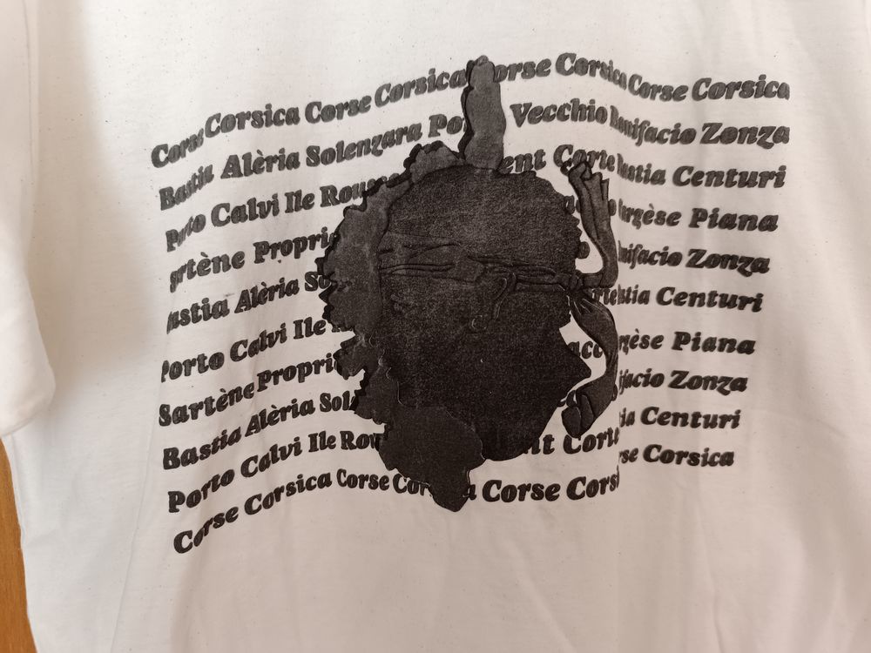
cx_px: 436
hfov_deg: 71.6
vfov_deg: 56.8
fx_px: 604
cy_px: 326
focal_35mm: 24
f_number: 1.65
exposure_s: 1/50
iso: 643
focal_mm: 6.14
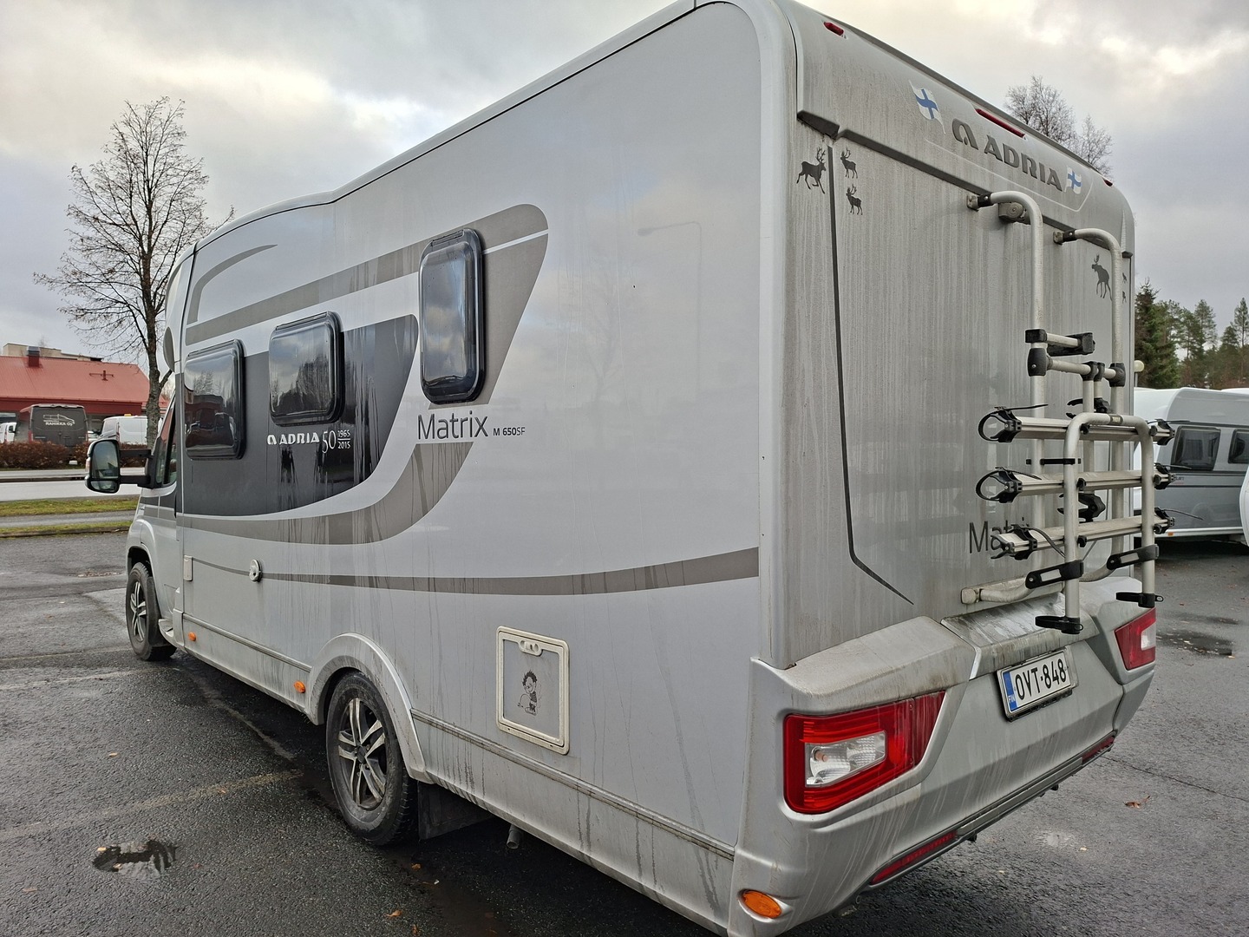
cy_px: 468
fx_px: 830
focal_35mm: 23
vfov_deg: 58.9
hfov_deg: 73.9
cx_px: 624
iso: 50
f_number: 1.8
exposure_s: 1/482
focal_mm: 5.54
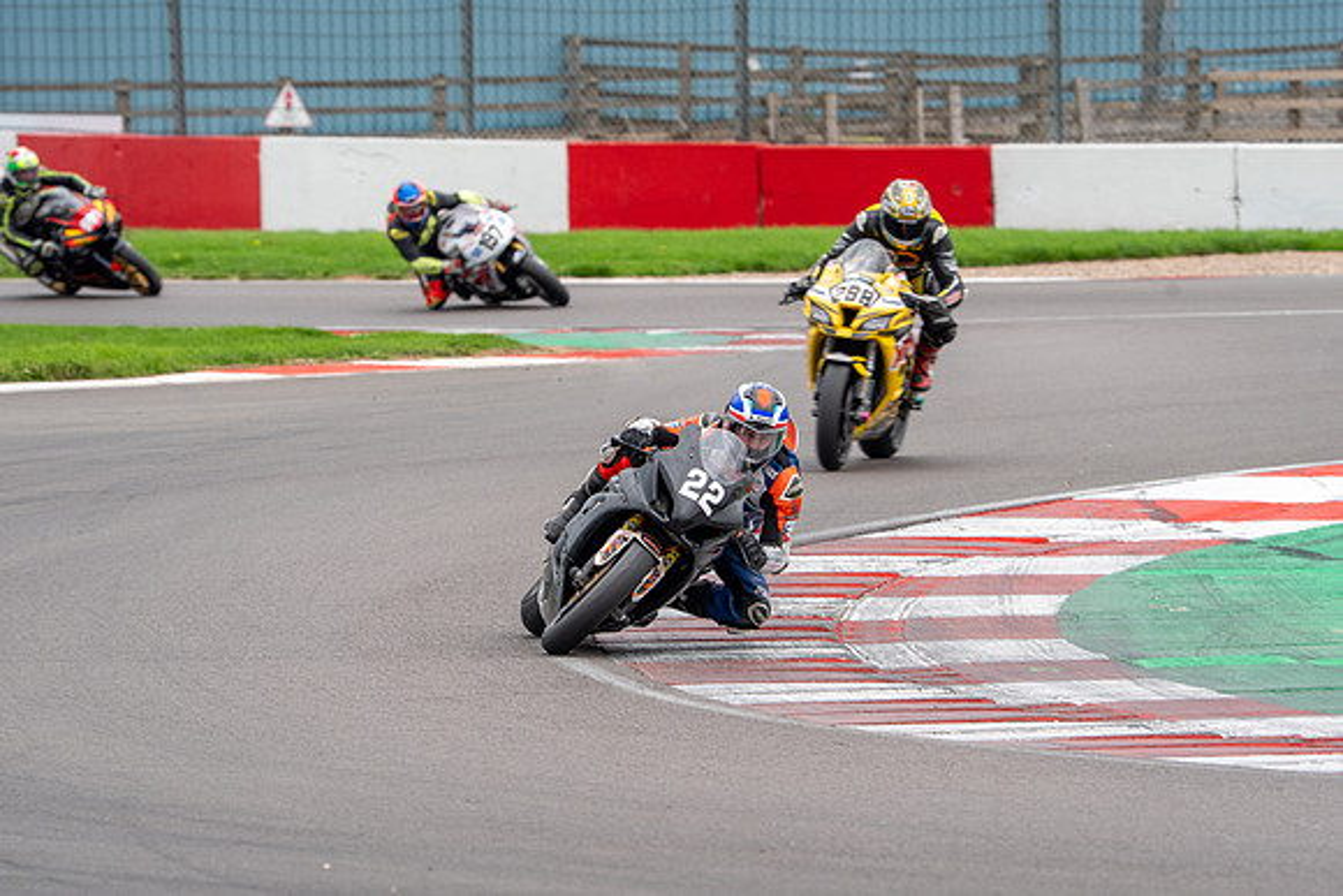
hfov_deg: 5.7
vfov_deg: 3.8
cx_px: 672
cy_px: 448
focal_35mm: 363
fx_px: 13558
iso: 500
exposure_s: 1/250
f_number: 8
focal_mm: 363
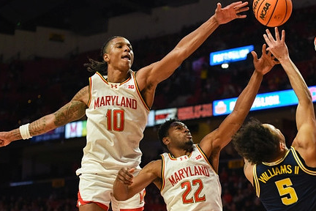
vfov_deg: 14.5
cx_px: 198
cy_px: 136
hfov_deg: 21.6
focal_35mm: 94
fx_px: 825
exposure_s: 1/800
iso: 1600
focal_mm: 70
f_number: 2.8
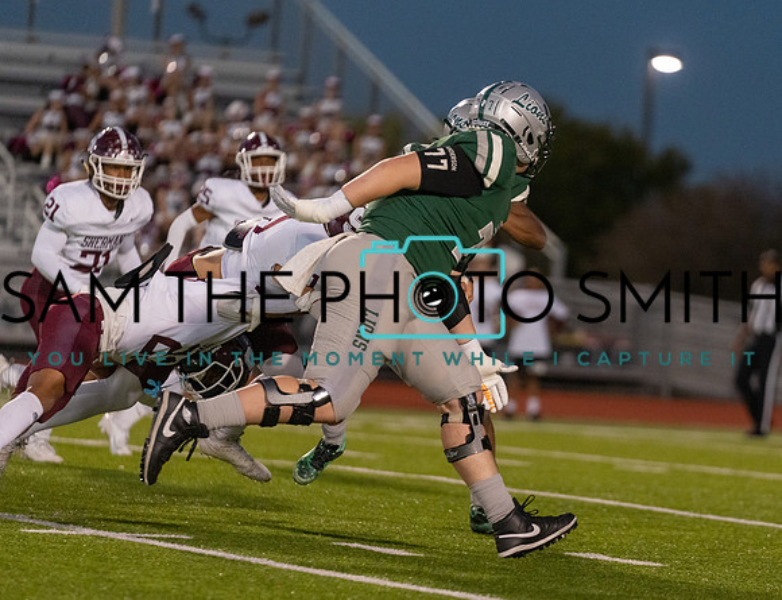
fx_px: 6070
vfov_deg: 5.7
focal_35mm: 266
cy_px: 349
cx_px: 521
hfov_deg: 7.4
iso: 5000
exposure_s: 1/1250
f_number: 2.8
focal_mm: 200
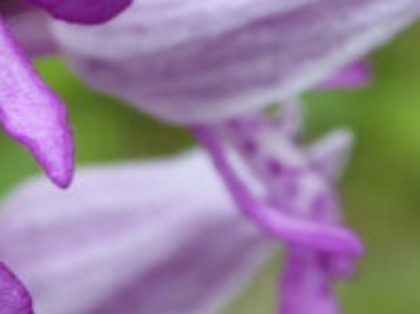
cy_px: 0
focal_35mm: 202
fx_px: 2448
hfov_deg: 9.6
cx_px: -104
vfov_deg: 7.3
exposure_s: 1/125
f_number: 3.7
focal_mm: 6.7
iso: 80
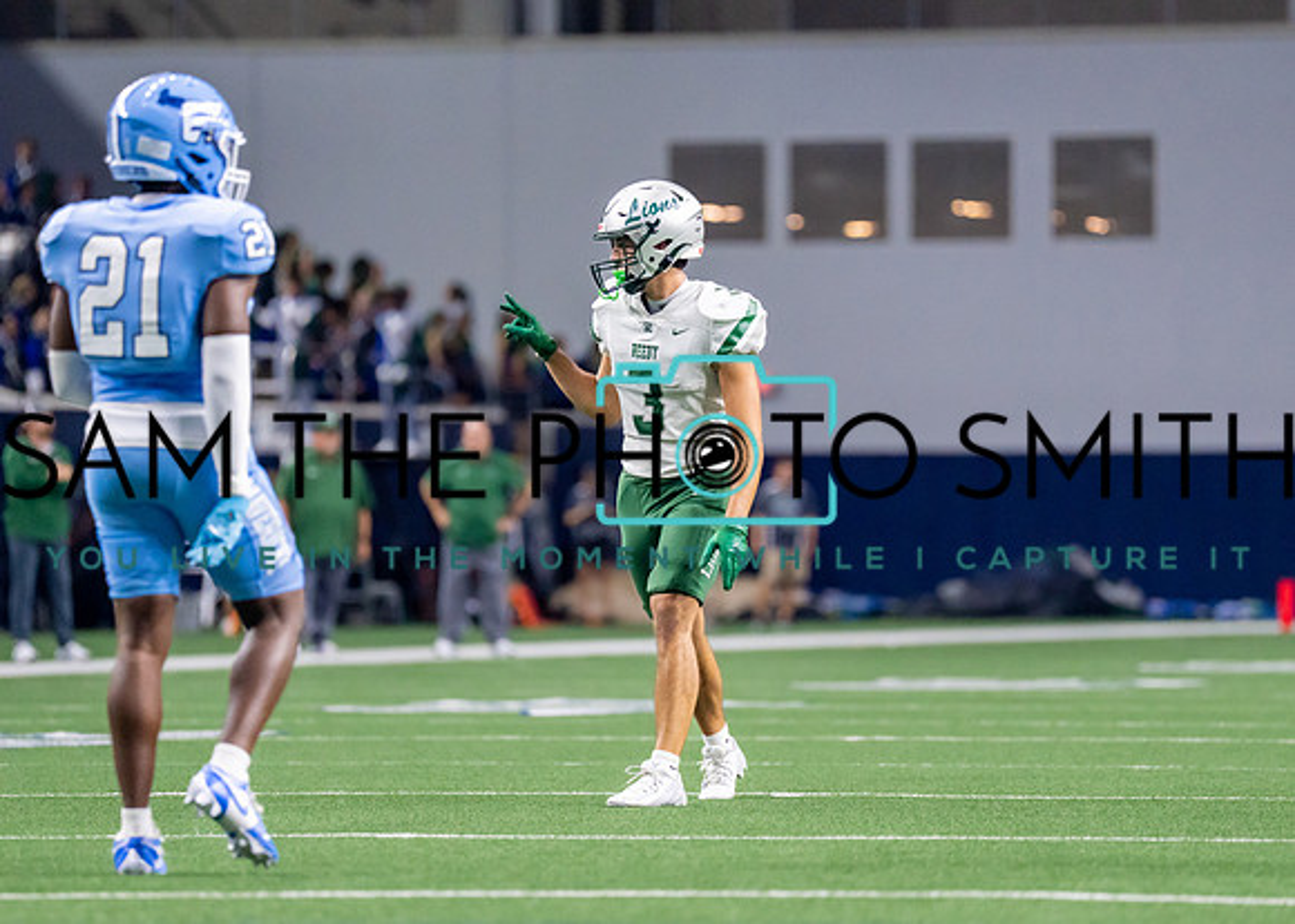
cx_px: 657
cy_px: 445
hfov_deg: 6.7
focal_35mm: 303
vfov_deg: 4.8
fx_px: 11133
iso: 2000
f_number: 2.8
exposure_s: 1/1000
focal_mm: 200
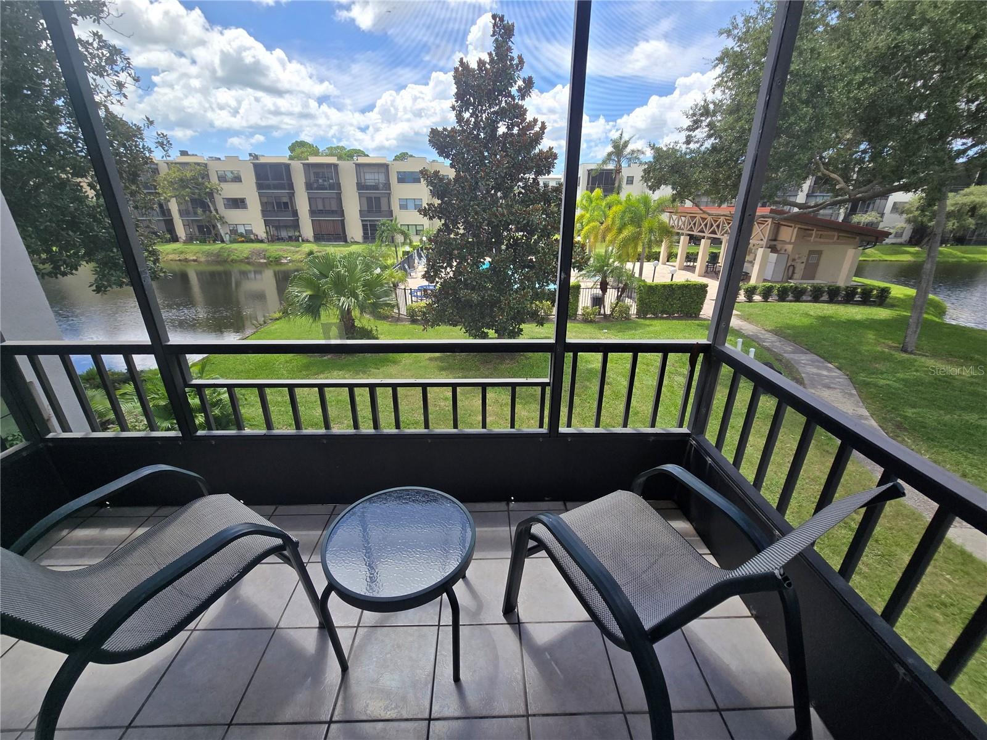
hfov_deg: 106.2
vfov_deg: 89.9
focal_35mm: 13
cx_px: 494
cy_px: 370
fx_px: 371
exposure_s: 1/857
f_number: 2.2
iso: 50
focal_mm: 2.2
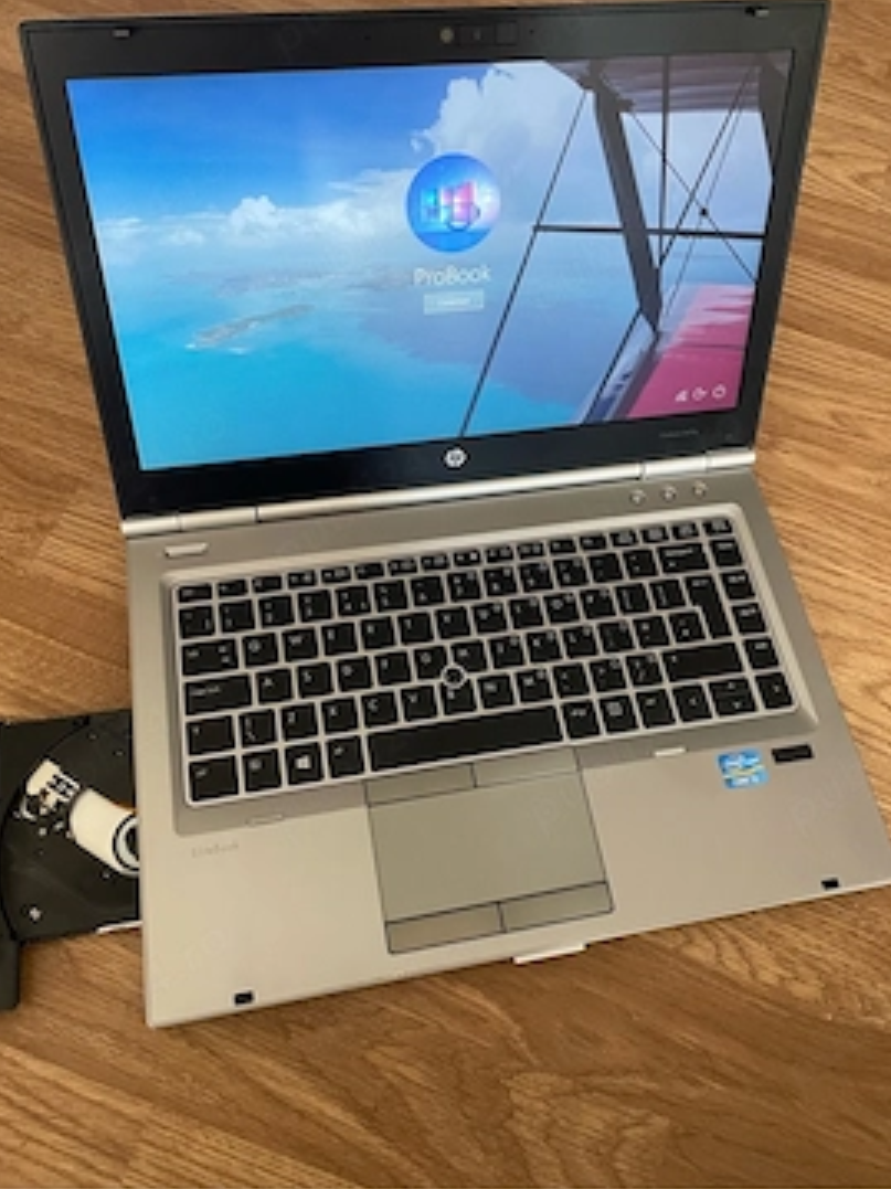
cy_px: 530
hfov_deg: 48.2
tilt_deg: -61.6
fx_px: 996
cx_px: 444
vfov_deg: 61.5
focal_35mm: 29
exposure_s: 1/60
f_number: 1.6
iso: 320
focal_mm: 4.2
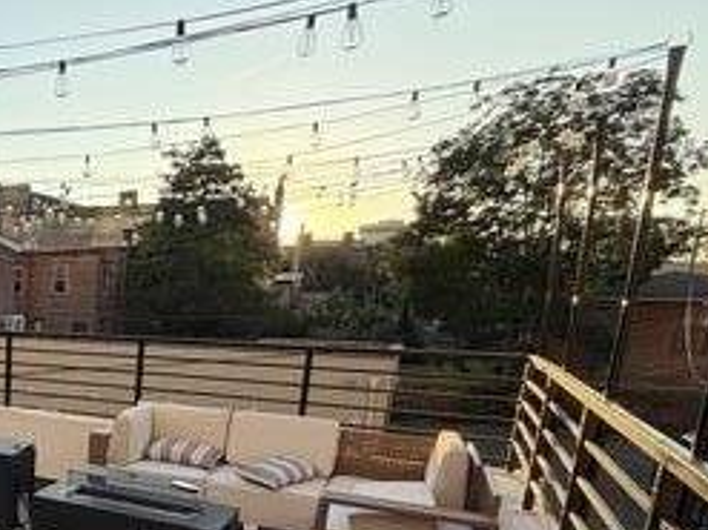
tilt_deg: -11.3
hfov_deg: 42.5
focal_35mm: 34
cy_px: 450
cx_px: -69
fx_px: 695
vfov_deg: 39.5
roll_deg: -0.7
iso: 40
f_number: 2.2
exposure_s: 1/254
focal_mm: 2.22
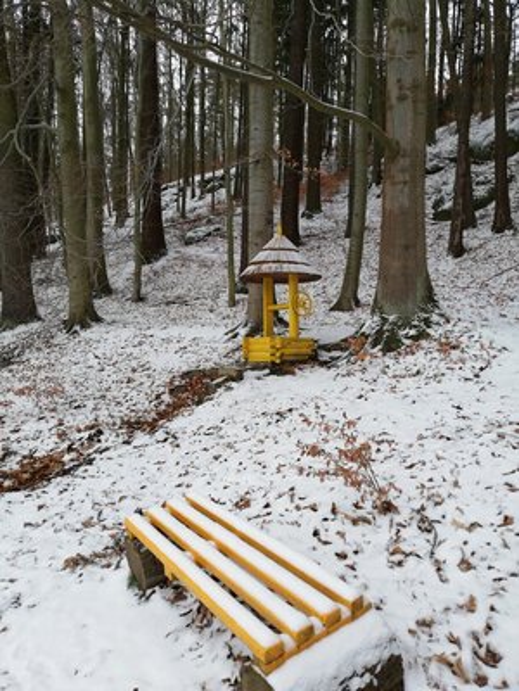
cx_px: 260
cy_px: 346
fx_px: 520
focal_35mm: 26
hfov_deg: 53.1
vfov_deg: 67.3
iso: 50
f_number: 2.2
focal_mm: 3.81
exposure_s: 1/106
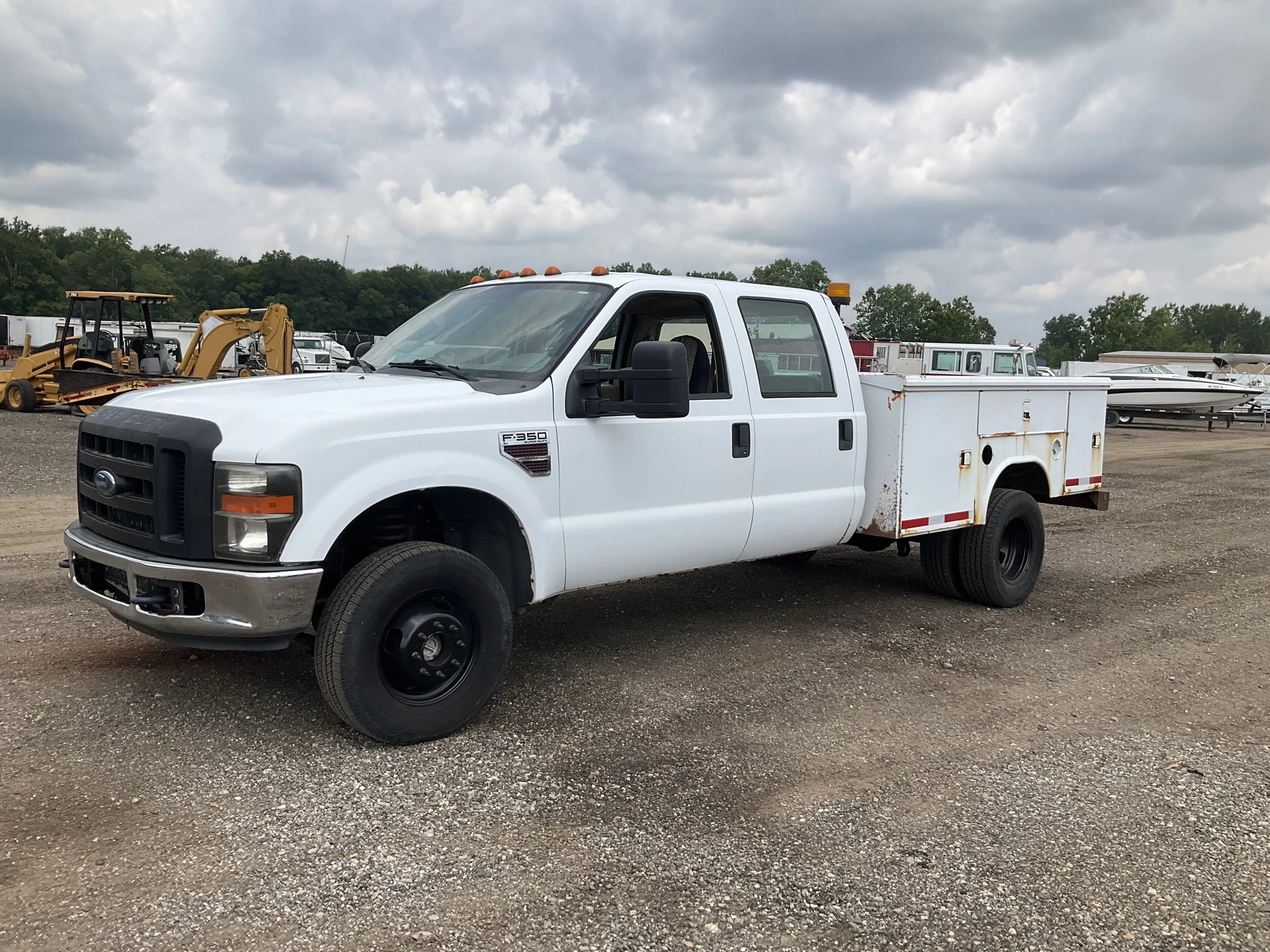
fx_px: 1064
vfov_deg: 48.2
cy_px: 476
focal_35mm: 29
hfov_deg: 61.7
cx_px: 635
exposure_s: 1/2058
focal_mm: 3
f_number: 1.8
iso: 25
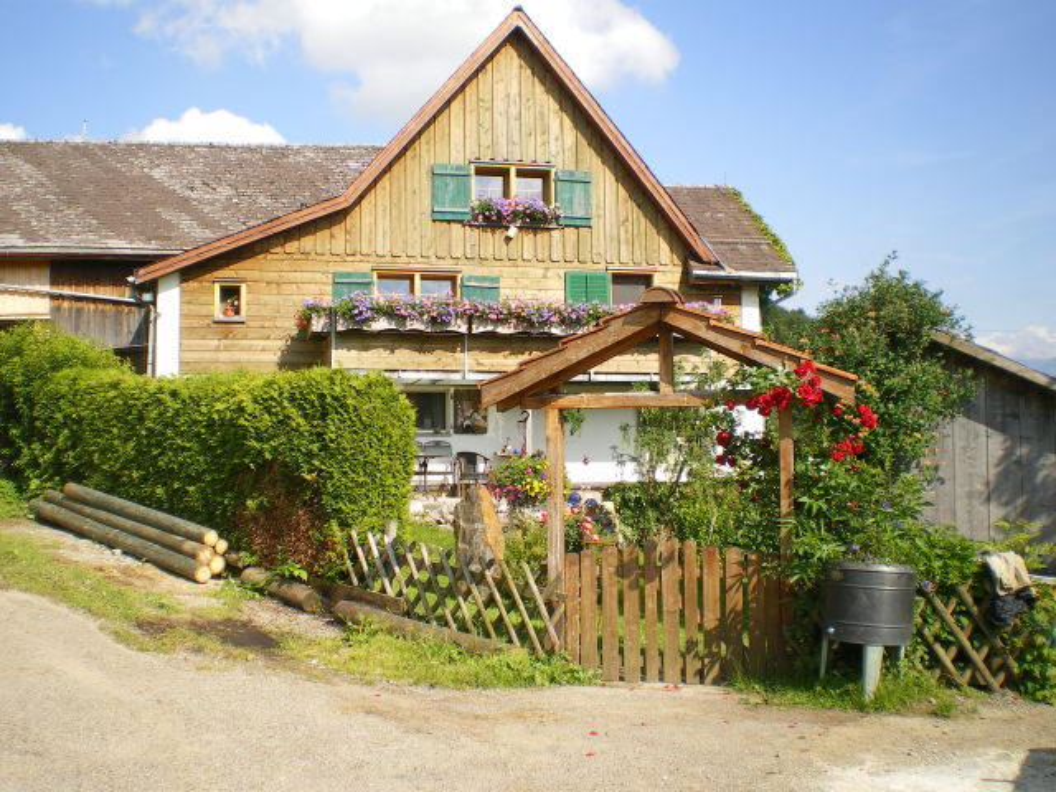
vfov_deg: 39.7
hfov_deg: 51.4
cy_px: 396
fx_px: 1098
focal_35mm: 36
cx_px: 528
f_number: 4.6
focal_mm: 6.3
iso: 50
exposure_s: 1/250
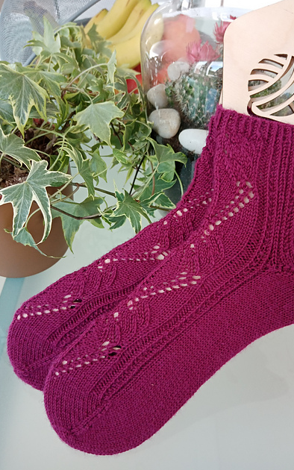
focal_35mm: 28
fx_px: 359
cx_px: 172
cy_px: 235
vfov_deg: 66.5
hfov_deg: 44.4
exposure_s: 1/50
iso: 116
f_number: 1.8
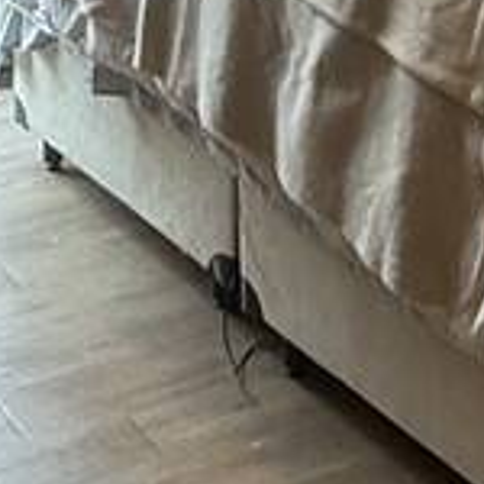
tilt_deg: +1.0
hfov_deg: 14.1
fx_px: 1882
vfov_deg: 12.4
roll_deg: +0.0
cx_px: 626
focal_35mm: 119
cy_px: -578
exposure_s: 1/99
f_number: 2.2
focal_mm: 2.22
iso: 100
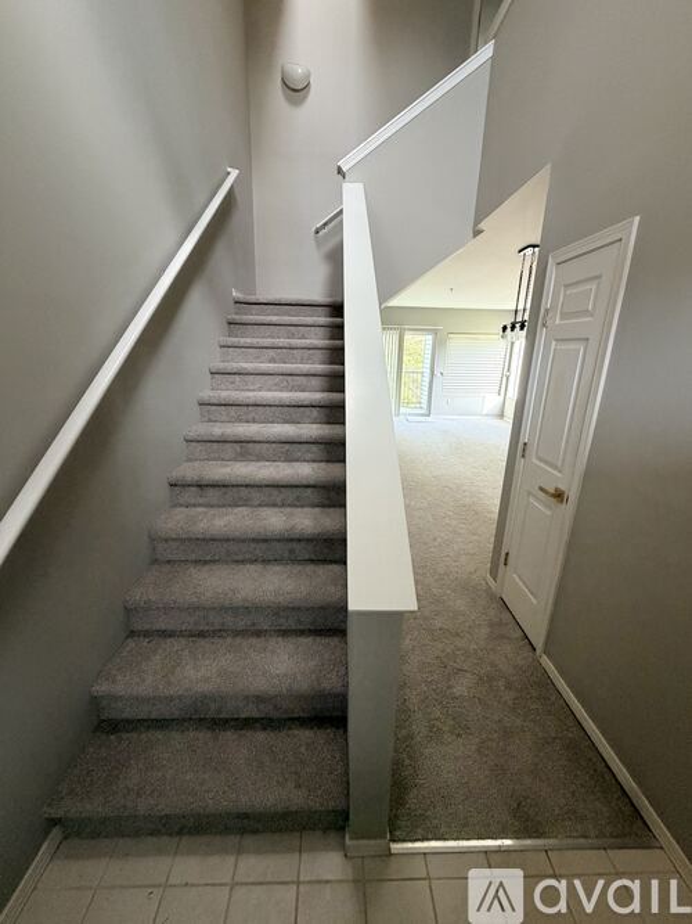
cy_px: 462
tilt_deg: -16.1
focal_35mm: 14
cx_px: 346
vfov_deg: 102.1
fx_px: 373
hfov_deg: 85.7
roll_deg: -1.4
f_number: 2.2
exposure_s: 1/60
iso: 400
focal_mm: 2.22
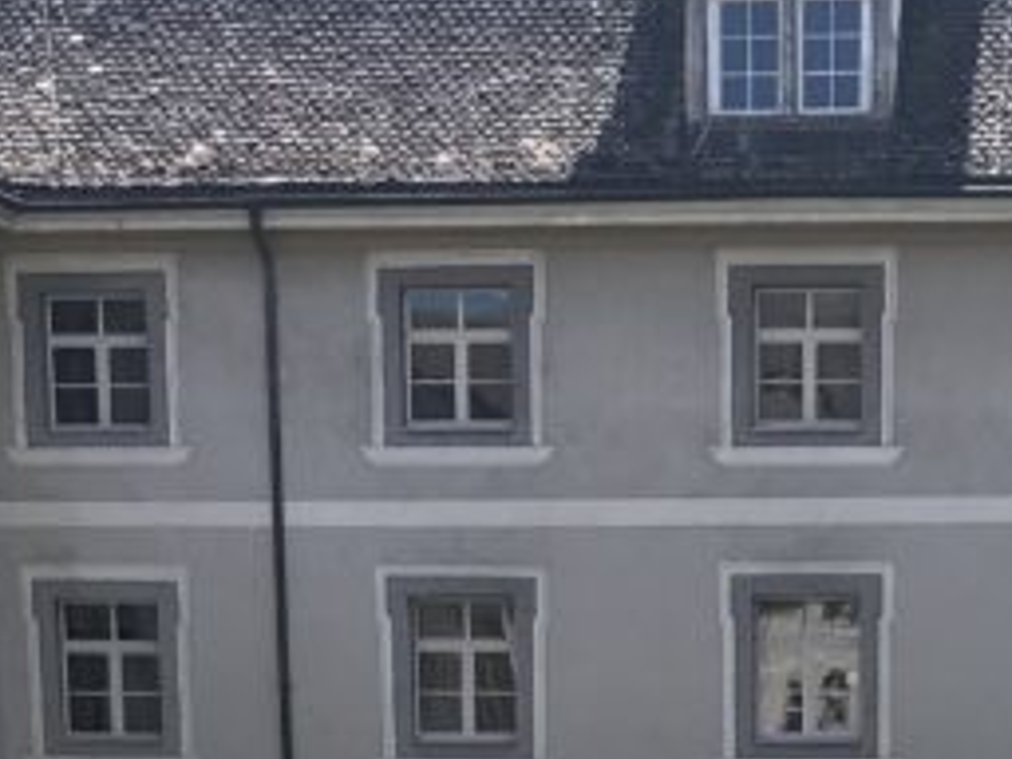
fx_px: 3274
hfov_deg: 17.4
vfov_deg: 11.9
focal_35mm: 112
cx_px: 787
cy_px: 1463
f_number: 1.8
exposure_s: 1/1088
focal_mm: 3.99
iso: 20
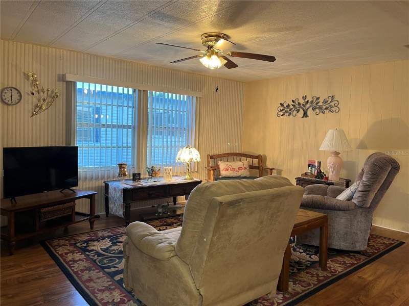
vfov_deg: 53.1
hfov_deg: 67.3
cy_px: 153
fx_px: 307
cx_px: 204
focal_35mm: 26
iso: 100
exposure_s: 1/60
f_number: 1.6
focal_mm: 5.1
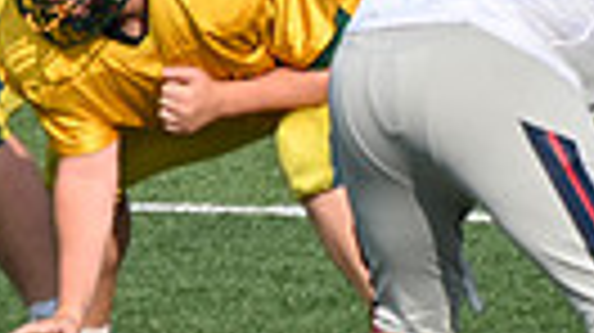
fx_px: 32687
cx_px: 126
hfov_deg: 1.0
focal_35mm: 2077
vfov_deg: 0.6
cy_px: -20
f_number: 5.6
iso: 100
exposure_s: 1/640
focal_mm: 300
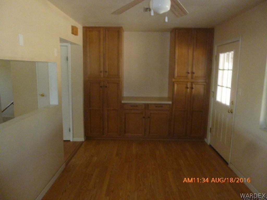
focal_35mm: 25
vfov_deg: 54.9
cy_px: 100
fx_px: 193
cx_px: 134
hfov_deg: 69.4
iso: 400
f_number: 3.1
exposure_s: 1/60
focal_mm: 4.5
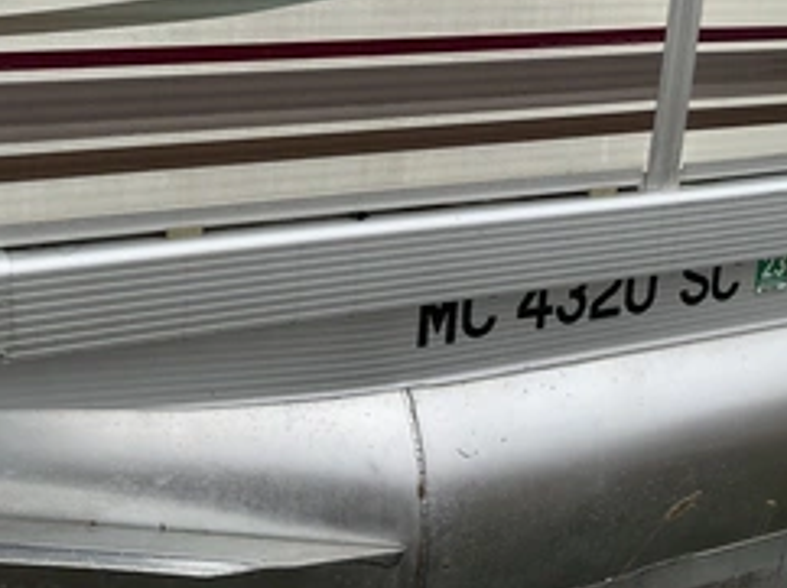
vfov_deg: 29.5
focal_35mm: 48
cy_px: 117
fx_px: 1090
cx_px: 228
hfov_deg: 39.0
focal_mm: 3
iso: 20
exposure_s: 1/178
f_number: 1.8
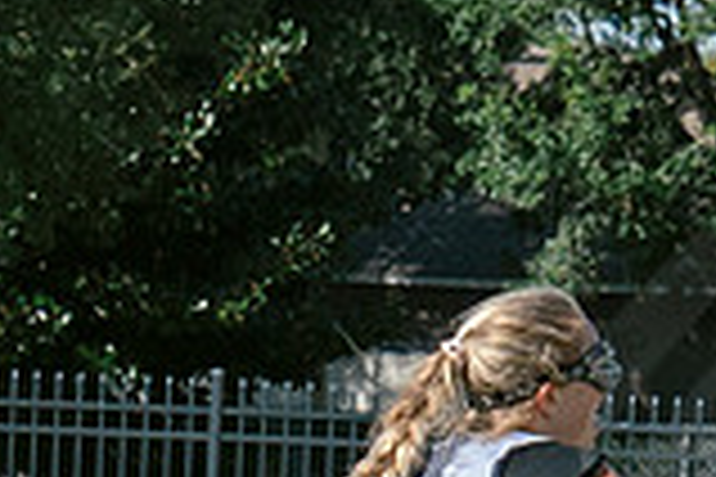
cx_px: 1181
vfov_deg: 1.9
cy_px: 849
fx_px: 14219
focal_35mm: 715
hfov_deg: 2.9
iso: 250
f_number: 5.6
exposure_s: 1/1000
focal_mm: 70
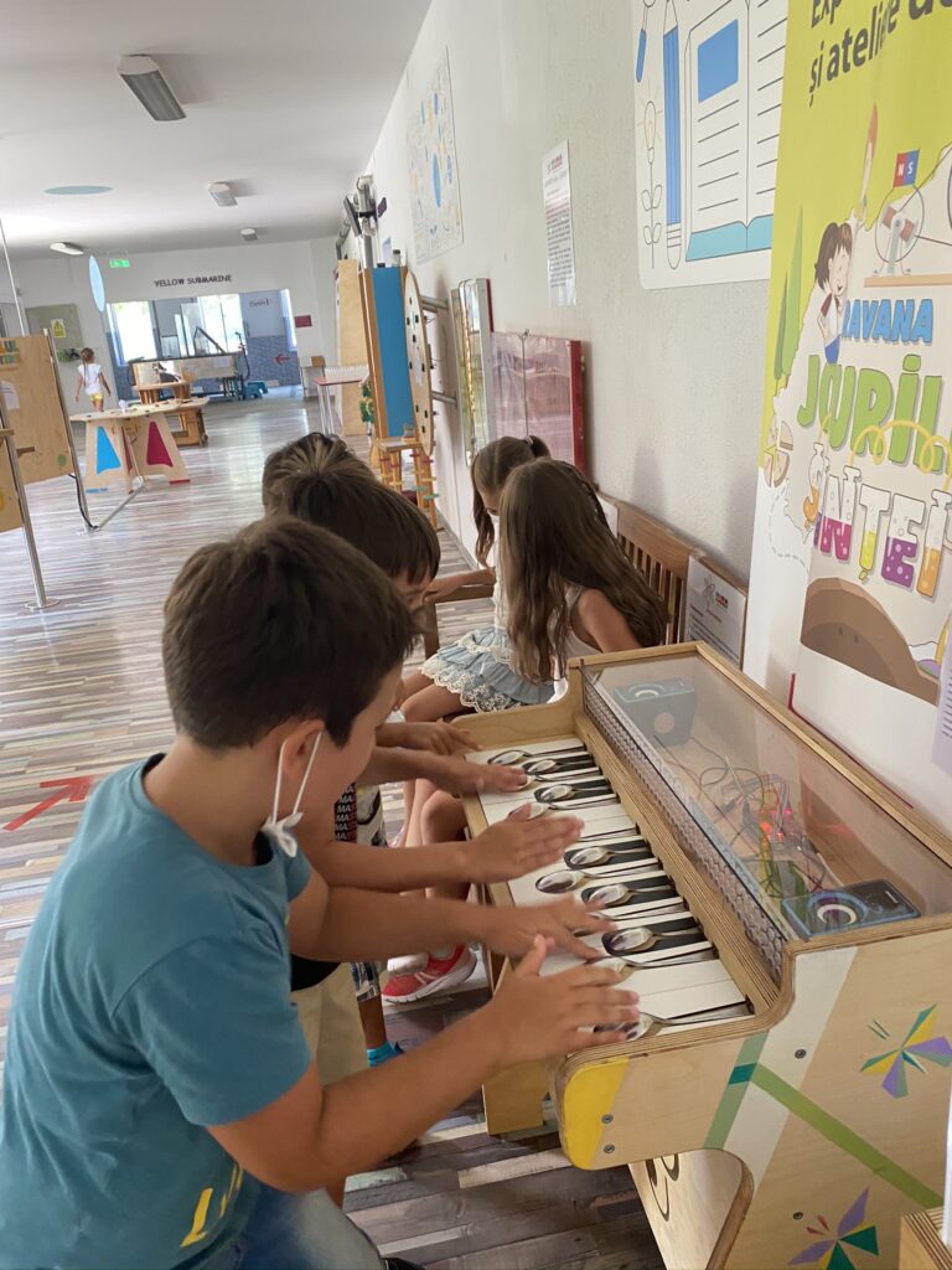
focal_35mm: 26
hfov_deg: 53.1
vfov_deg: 67.3
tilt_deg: -17.2
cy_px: 635
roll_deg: +4.7
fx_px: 953
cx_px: 476
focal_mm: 4.25
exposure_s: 1/57
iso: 250
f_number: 1.8
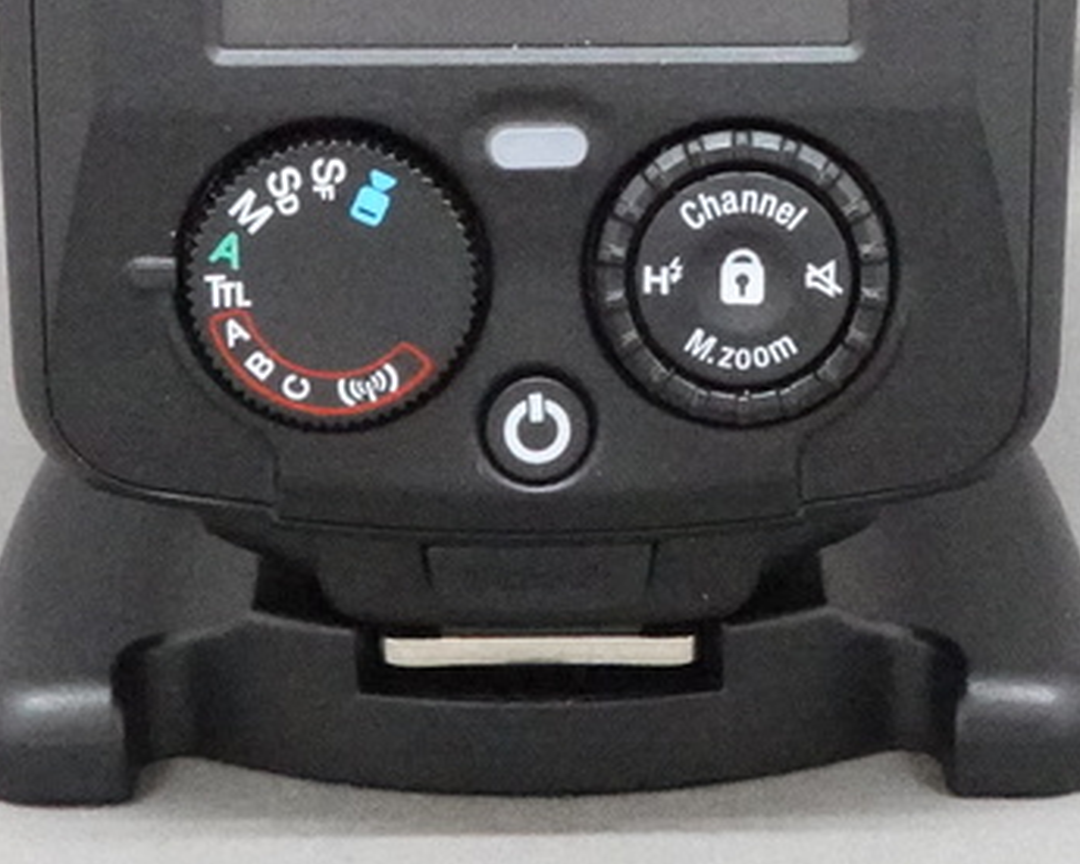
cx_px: 635
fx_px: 4795
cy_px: -160
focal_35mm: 150
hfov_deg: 12.8
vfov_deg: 10.1
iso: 6400
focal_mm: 17.19
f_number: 11
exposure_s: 1/30
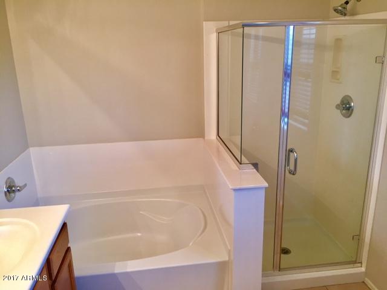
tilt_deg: -19.1
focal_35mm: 29
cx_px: 194
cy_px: 145
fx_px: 324
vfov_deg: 48.2
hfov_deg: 61.7
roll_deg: +1.0
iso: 40
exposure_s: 1/30
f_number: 2.2
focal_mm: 4.15
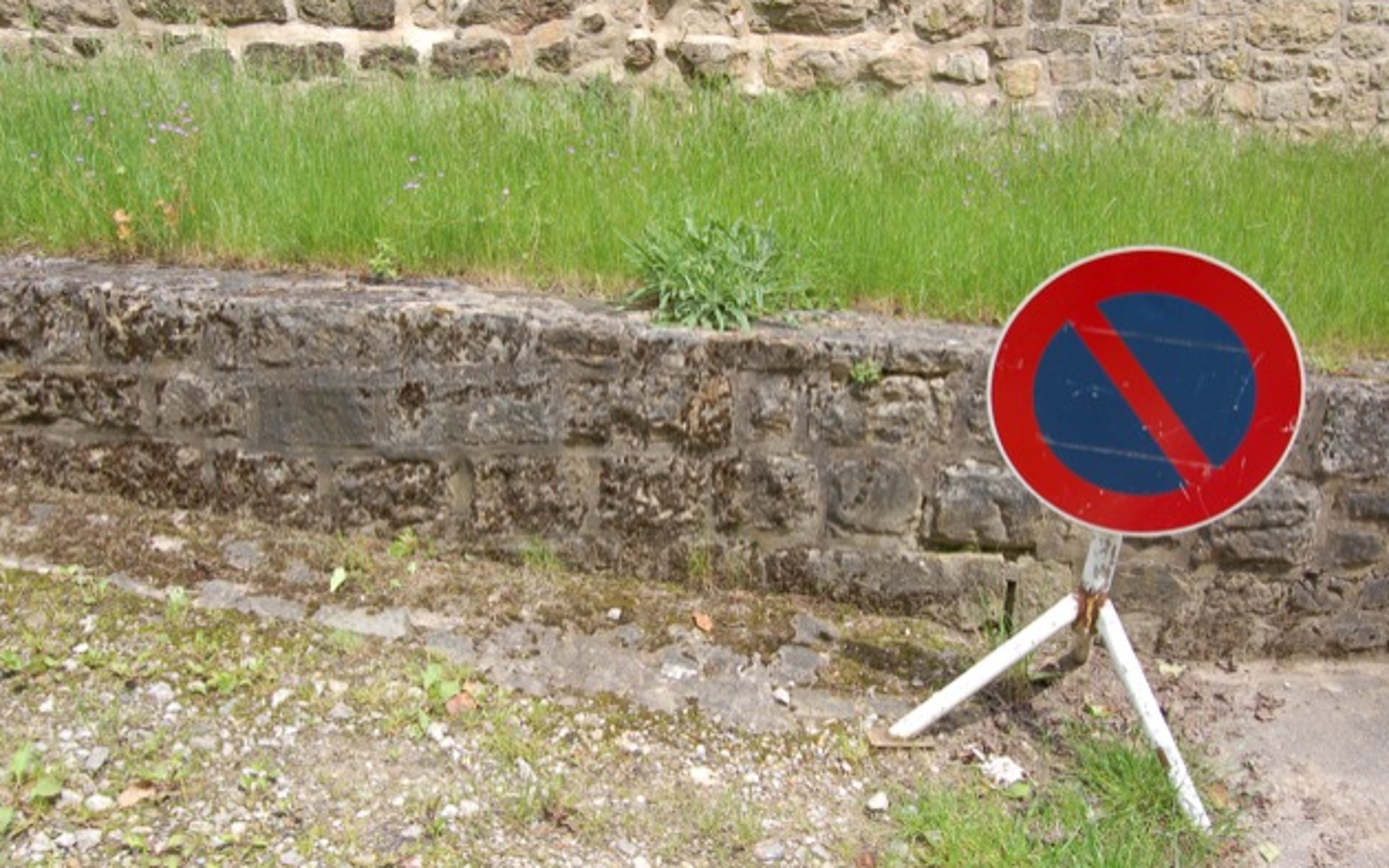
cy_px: 435
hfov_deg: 61.2
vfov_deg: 40.6
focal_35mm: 31
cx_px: 690
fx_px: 1174
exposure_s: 1/200
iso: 200
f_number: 7.1
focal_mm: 20
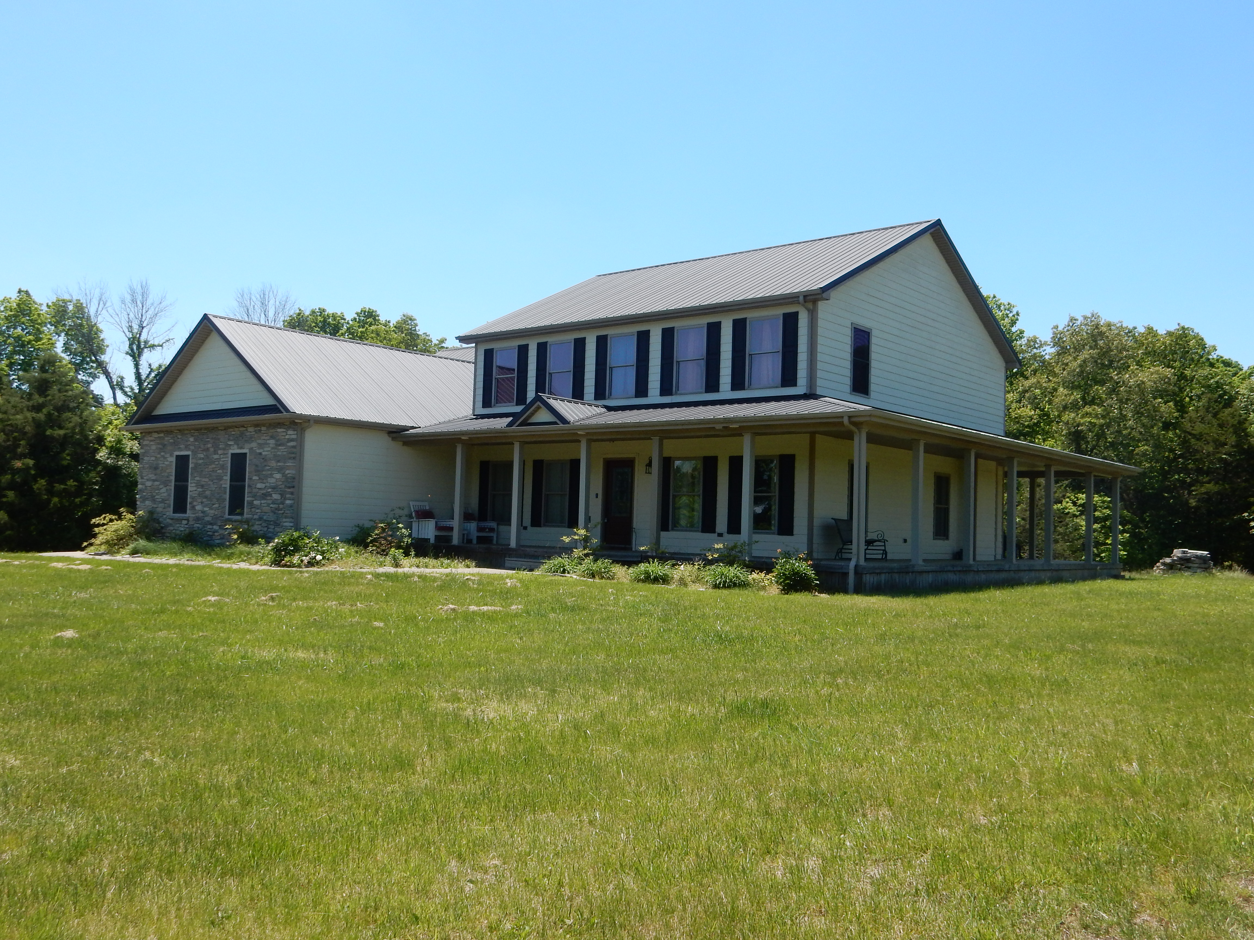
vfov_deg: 46.8
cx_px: 627
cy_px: 470
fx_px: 1087
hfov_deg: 60.0
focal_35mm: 30
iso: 125
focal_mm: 5.4
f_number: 4
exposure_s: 1/800
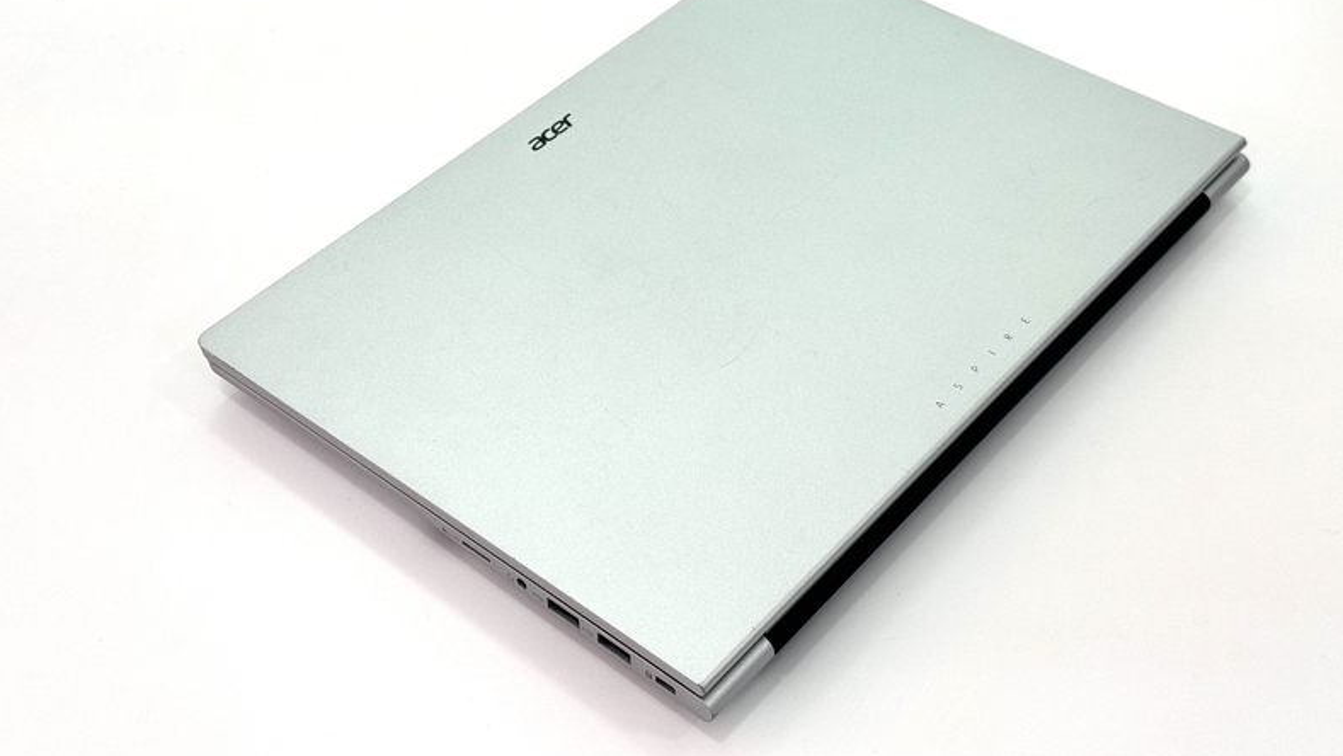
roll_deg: +1.2
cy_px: 308
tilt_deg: -44.0
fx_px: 1888
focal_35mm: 53
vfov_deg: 22.6
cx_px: 677
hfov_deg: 39.2
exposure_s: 1/137
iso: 50
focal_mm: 6.76
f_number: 1.78
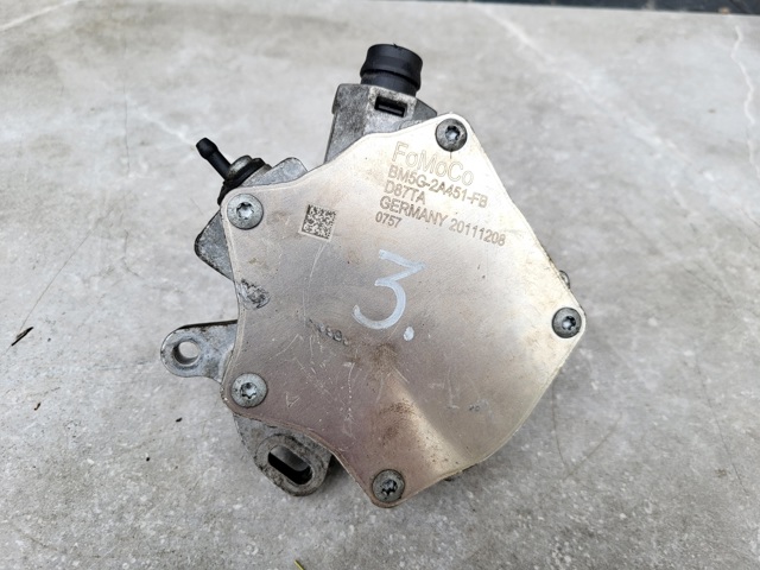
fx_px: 571
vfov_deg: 53.1
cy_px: 285
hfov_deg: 67.3
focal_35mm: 26
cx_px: 380
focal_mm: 5.4
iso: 40
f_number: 1.8
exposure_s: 1/159
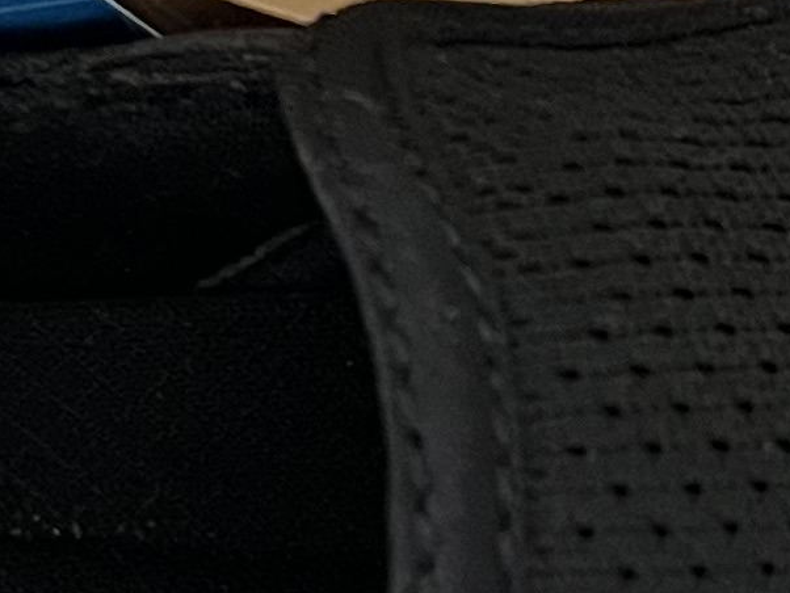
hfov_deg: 11.3
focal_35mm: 174
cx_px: 566
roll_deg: -2.2
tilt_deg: -16.9
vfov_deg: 8.5
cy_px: 543
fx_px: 3973
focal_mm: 5.7
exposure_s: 1/33
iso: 400
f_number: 1.5
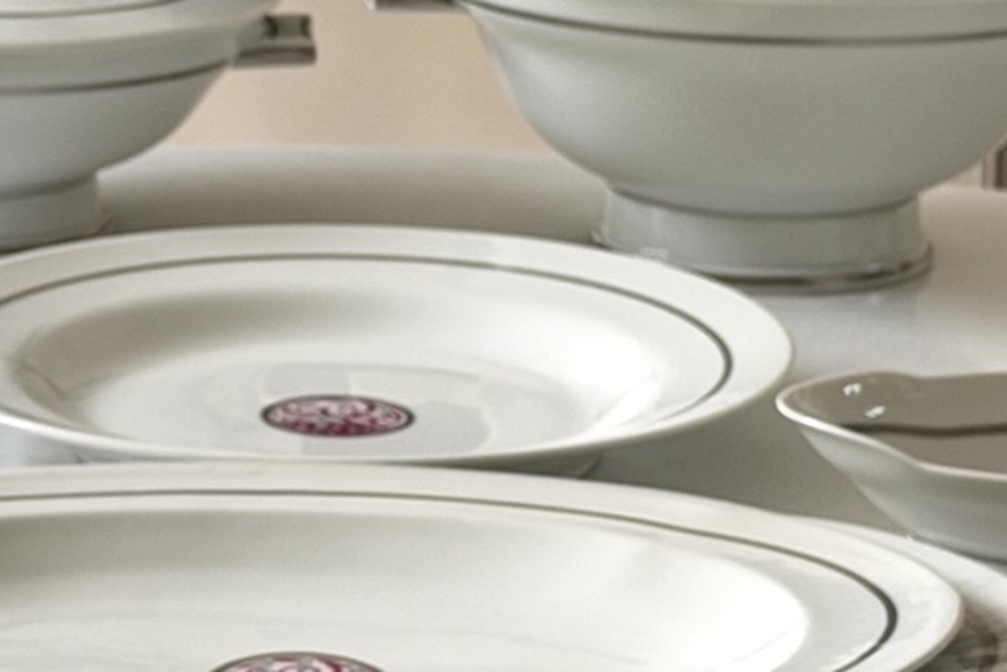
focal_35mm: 179
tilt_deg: -13.5
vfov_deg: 7.7
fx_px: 5008
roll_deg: -0.1
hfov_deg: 11.5
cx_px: 348
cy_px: 226
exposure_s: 1/220
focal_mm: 6.76
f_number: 1.78
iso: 64
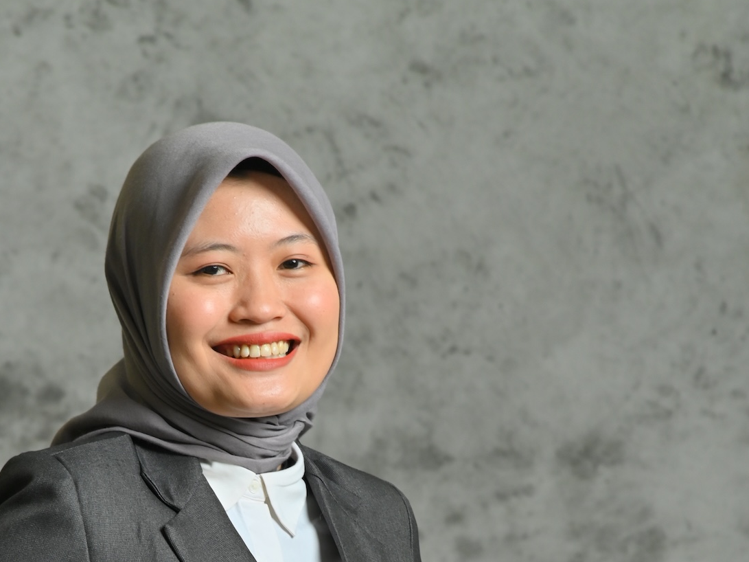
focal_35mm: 180
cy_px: 640
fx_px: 3894
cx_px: 218
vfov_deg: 8.2
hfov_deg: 11.0
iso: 250
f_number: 8
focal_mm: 85
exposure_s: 1/125
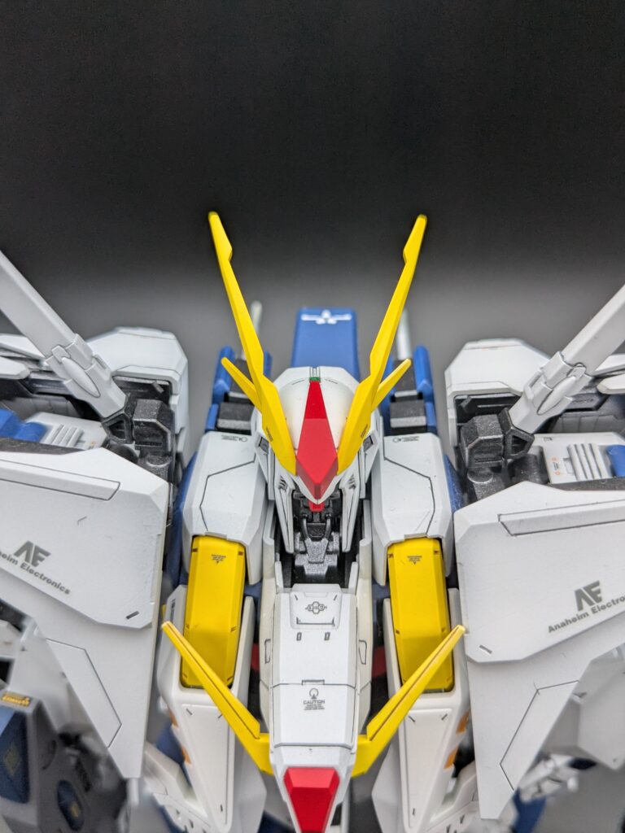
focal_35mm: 27
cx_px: 312
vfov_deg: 65.3
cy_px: 416
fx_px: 650
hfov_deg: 51.4
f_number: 1.73
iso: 63
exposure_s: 1/289
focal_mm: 4.38
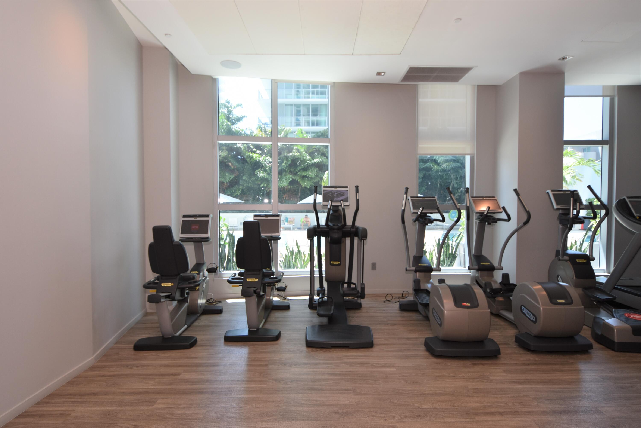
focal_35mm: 20
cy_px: 214
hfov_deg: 85.4
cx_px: 320
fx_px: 347
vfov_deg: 63.2
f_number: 5
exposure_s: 1/100
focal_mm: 13
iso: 200
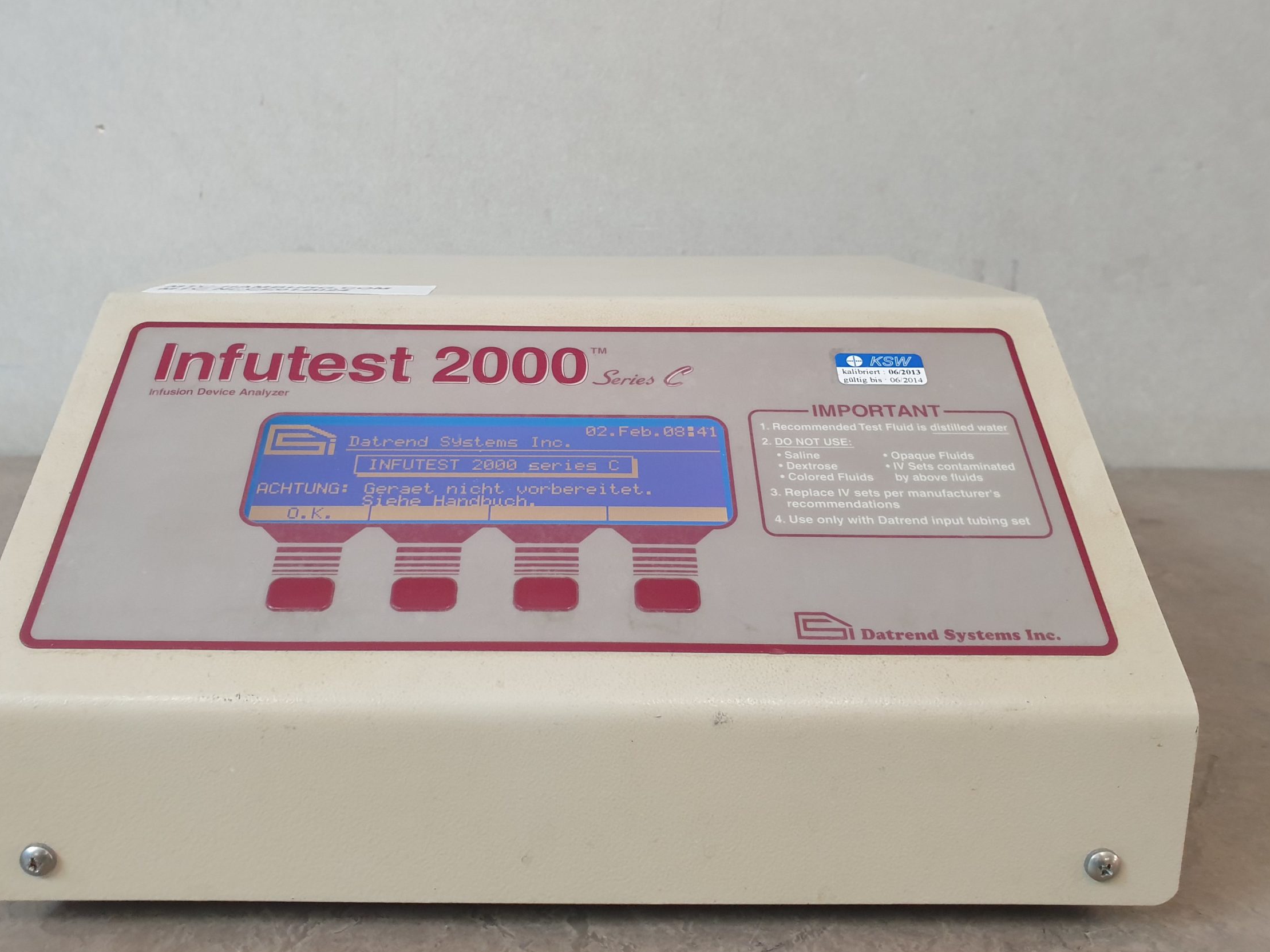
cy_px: 438
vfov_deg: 46.8
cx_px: 573
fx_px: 1101
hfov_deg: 59.9
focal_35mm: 30
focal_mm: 4.3
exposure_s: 1/50
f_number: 2.4
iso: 320
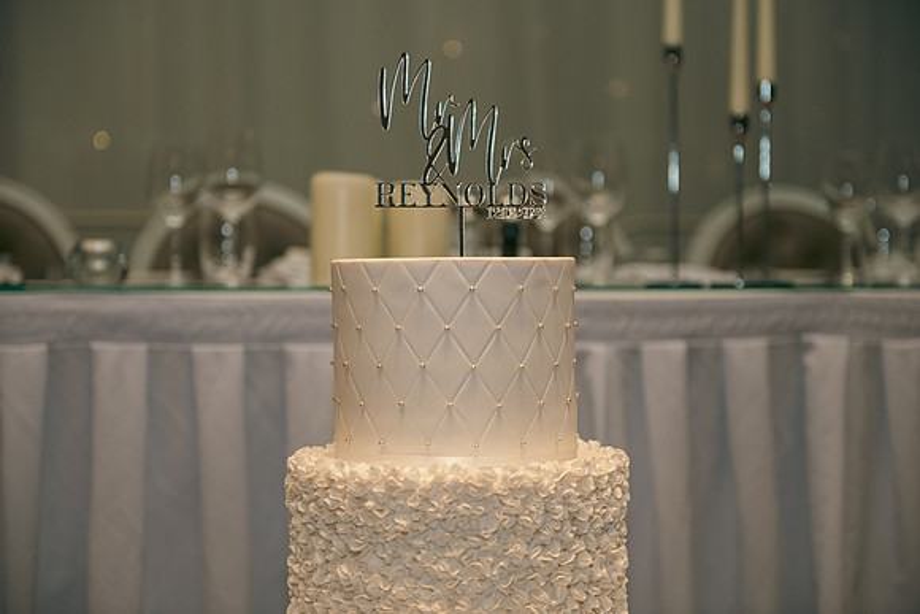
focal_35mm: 70
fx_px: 1789
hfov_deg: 28.8
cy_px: 307
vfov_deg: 19.5
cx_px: 460
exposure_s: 1/160
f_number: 3.5
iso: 800
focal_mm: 70
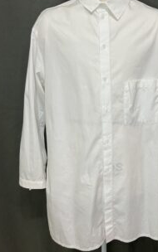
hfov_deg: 32.5
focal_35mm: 39
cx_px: 106
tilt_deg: -14.9
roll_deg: +0.0
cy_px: 99
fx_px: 269
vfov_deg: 50.0
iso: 80
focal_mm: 3.99
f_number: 1.8
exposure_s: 1/50
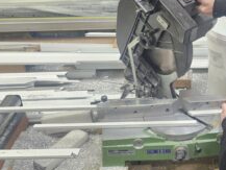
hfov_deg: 32.7
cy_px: 45
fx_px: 346
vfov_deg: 27.2
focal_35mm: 53
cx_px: 235
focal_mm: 6.3
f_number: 1.7
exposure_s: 1/100
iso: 100
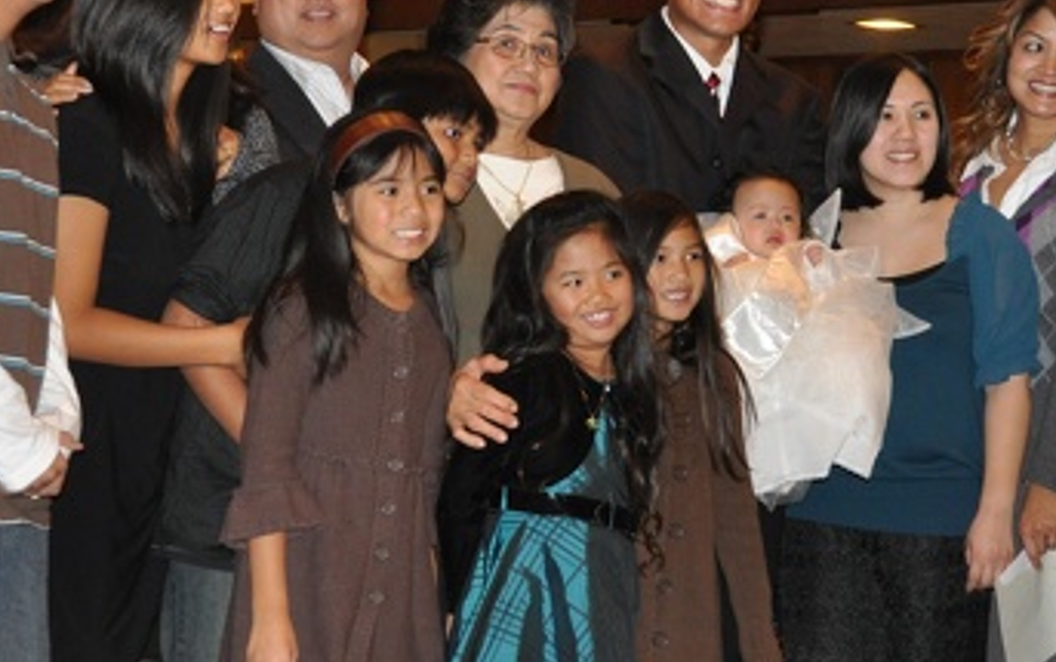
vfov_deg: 12.8
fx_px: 2943
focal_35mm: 102
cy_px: 342
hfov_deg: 20.3
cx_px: 582
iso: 800
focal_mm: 29
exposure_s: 1/60
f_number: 4
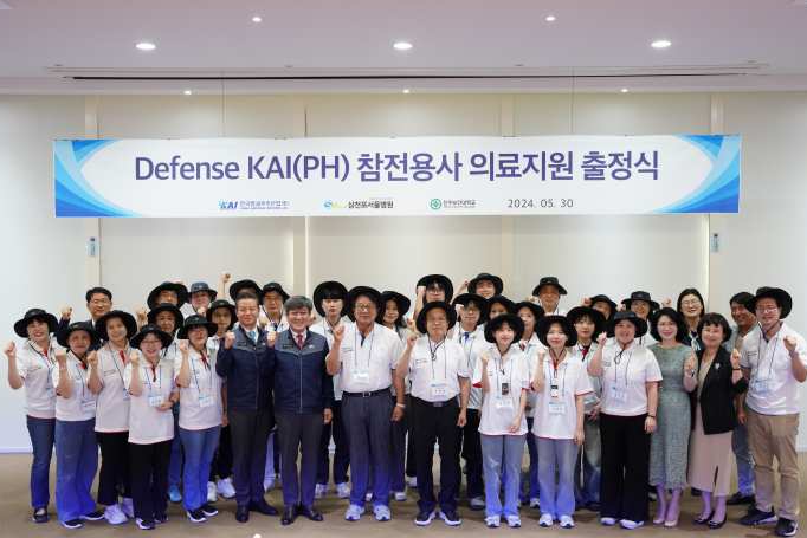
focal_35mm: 39
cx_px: 405
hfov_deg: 49.9
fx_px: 868
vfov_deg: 34.5
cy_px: 267
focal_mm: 37.7
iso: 2500
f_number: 5.6
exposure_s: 1/40
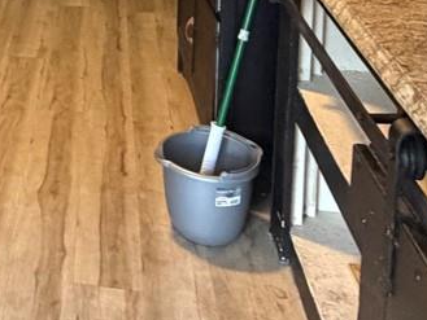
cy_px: -180
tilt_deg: -6.2
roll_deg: +1.2
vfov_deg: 18.7
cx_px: -55
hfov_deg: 26.1
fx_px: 839
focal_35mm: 68
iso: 640
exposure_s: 1/60
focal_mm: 2.22
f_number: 2.2
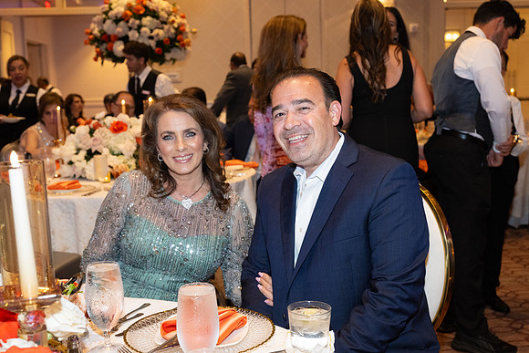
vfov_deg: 30.5
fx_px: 647
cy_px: 176
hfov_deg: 44.5
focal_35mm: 44
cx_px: 264
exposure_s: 1/100
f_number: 5.6
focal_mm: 44
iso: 4000
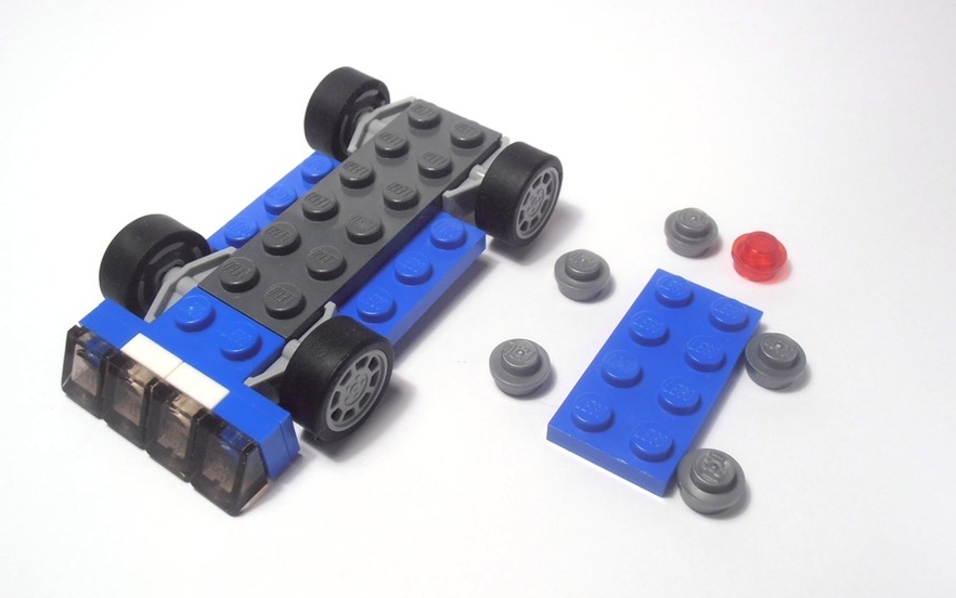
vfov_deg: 32.0
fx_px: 1043
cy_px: 293
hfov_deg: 49.3
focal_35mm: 40
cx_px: 476
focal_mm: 6.61
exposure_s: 1/50
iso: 80
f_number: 3.9
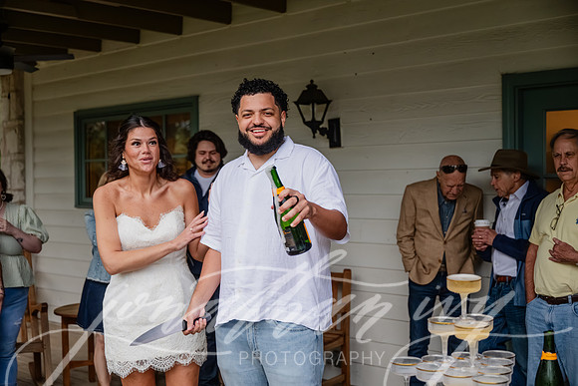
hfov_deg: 41.9
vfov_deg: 28.7
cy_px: 193
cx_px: 289
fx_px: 755
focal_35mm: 47
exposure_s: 1/250
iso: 2800
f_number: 2.8
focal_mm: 47
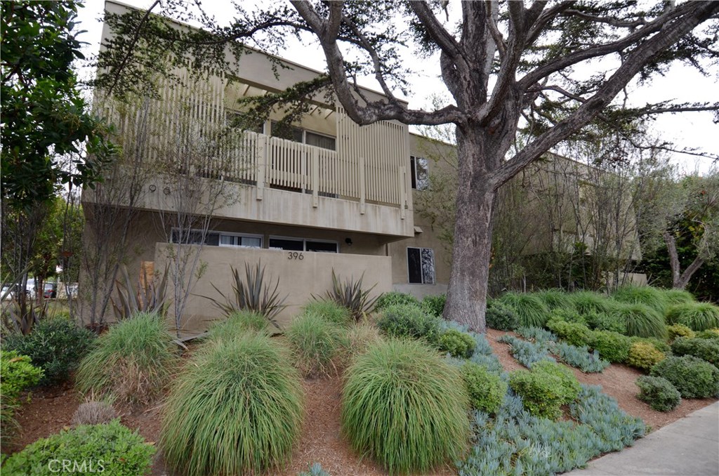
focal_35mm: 18
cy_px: 238
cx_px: 360
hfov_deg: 90.1
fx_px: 359
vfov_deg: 67.1
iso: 100
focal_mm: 12
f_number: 4.5
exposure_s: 1/200
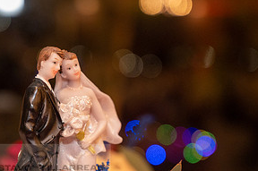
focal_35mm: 125
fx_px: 894
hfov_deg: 16.2
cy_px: 165
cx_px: 35
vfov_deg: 10.8
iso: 2500
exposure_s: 1/30
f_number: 4
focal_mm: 62
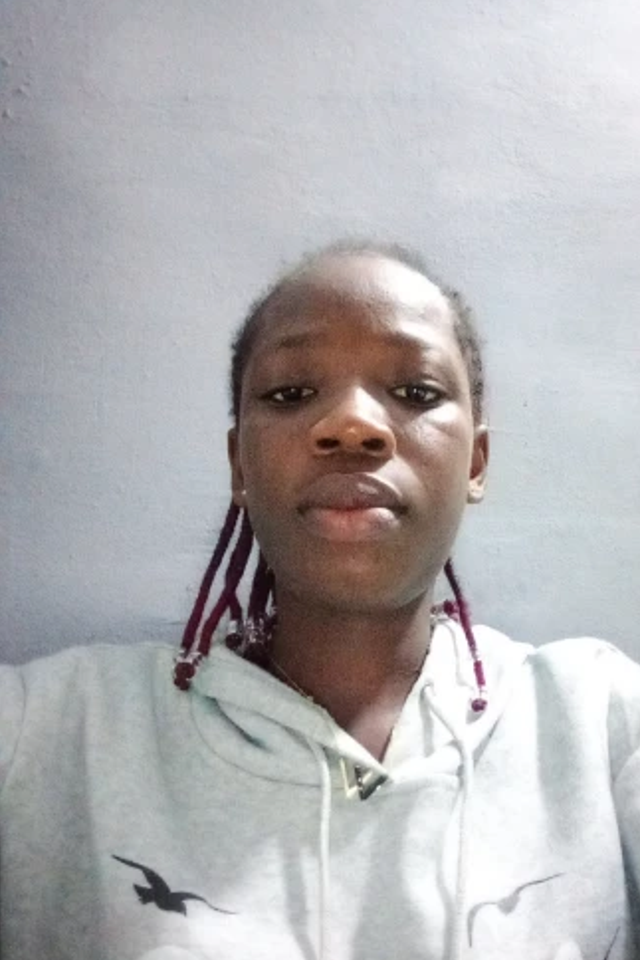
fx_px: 773
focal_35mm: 29
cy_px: 478
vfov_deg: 63.6
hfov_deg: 44.8
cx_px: 370
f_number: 2.2
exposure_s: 1/10
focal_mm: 2.23
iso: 2765
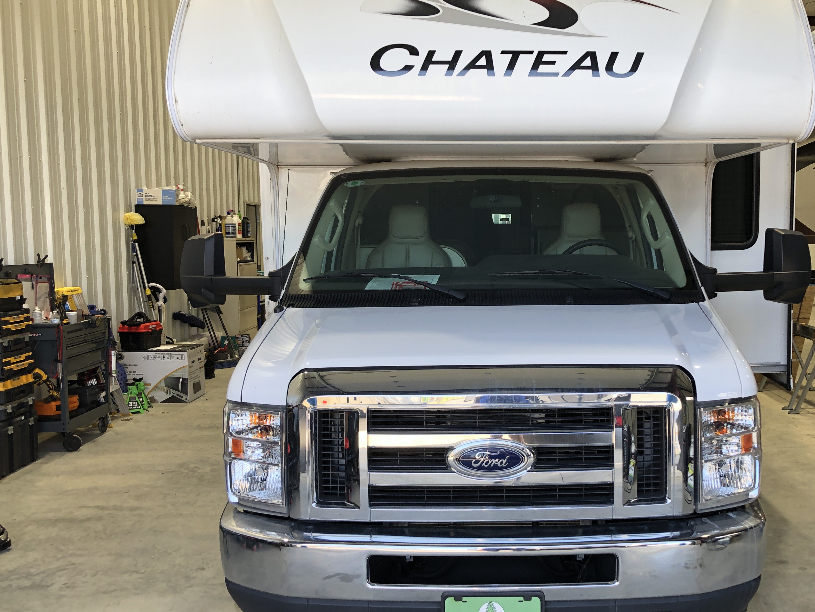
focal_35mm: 36
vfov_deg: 39.7
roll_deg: +0.8
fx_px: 848
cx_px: 504
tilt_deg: -5.9
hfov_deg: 50.9
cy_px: 307
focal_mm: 3.99
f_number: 1.8
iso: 32
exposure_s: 1/120
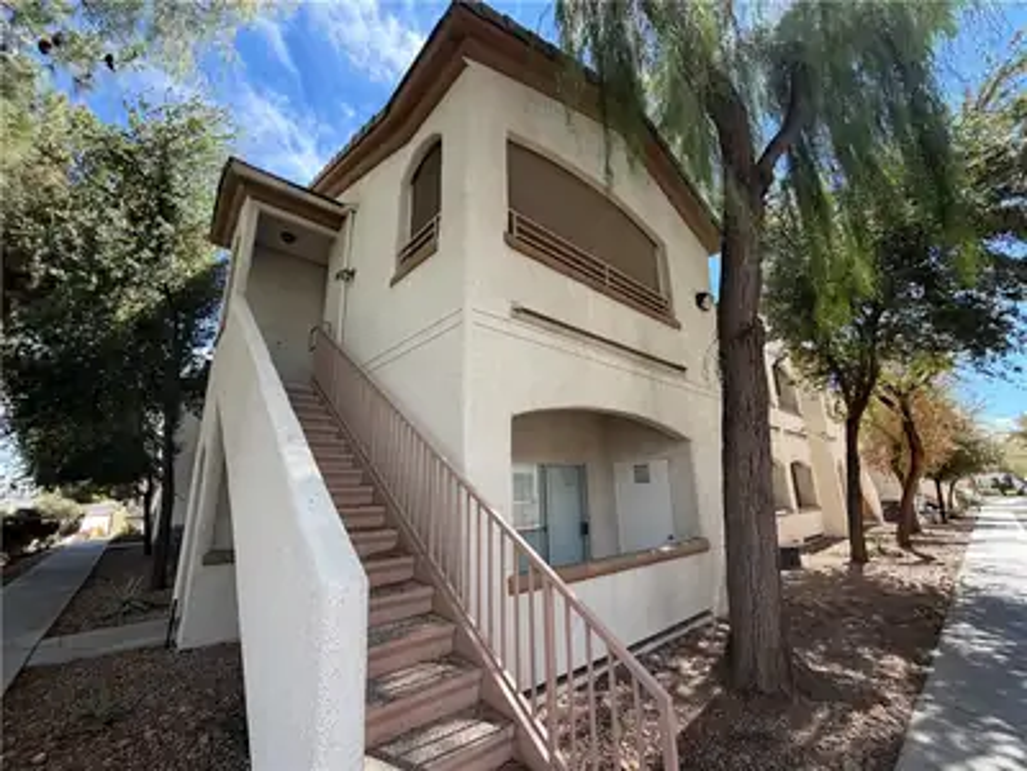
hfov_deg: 102.1
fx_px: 415
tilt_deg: +14.7
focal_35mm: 14
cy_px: 386
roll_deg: +0.9
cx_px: 514
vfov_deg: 85.7
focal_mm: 2.22
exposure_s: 1/502
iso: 64
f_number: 2.2
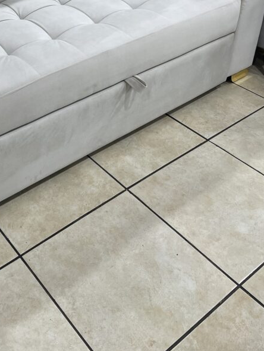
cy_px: 53
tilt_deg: -28.5
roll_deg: +2.5
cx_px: 49
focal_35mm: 45
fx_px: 458
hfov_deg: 31.3
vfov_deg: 39.8
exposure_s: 1/100
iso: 80
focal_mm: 4.2
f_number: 1.6
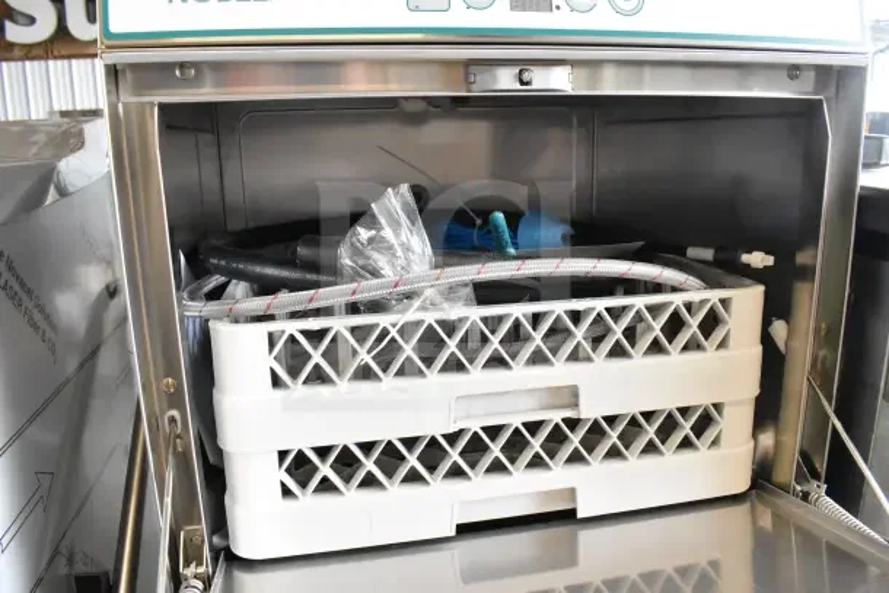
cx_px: 444
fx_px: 667
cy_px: 296
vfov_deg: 48.0
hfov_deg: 67.4
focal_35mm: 27
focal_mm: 18
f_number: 6.3
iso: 6400
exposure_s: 1/160
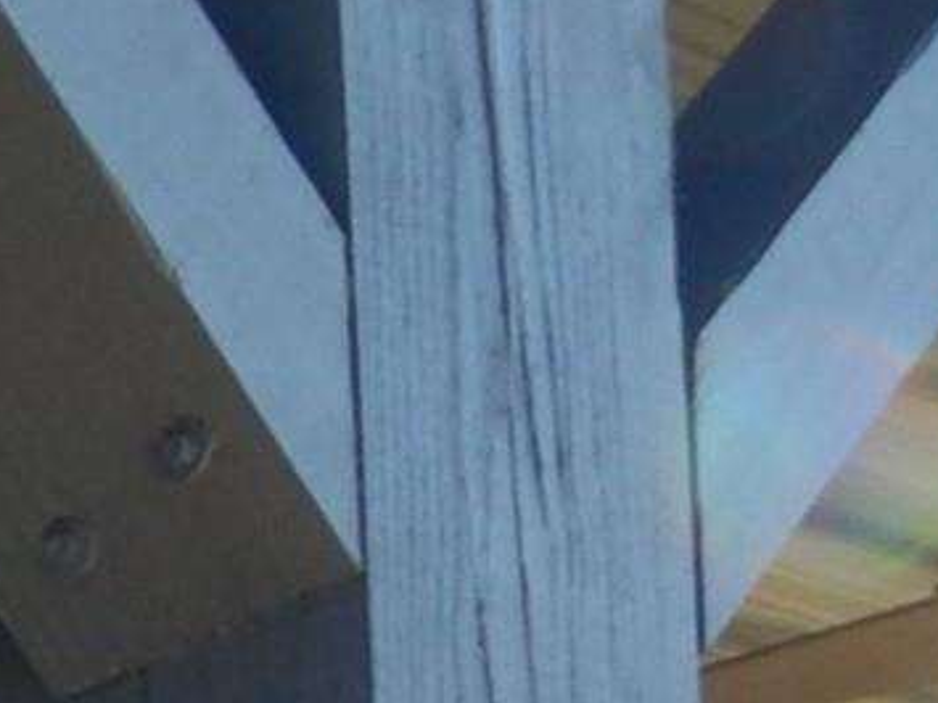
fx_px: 3440
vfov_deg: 9.7
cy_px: 1890
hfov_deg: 11.9
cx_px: -1437
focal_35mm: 127
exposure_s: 1/400
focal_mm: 4
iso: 125
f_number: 3
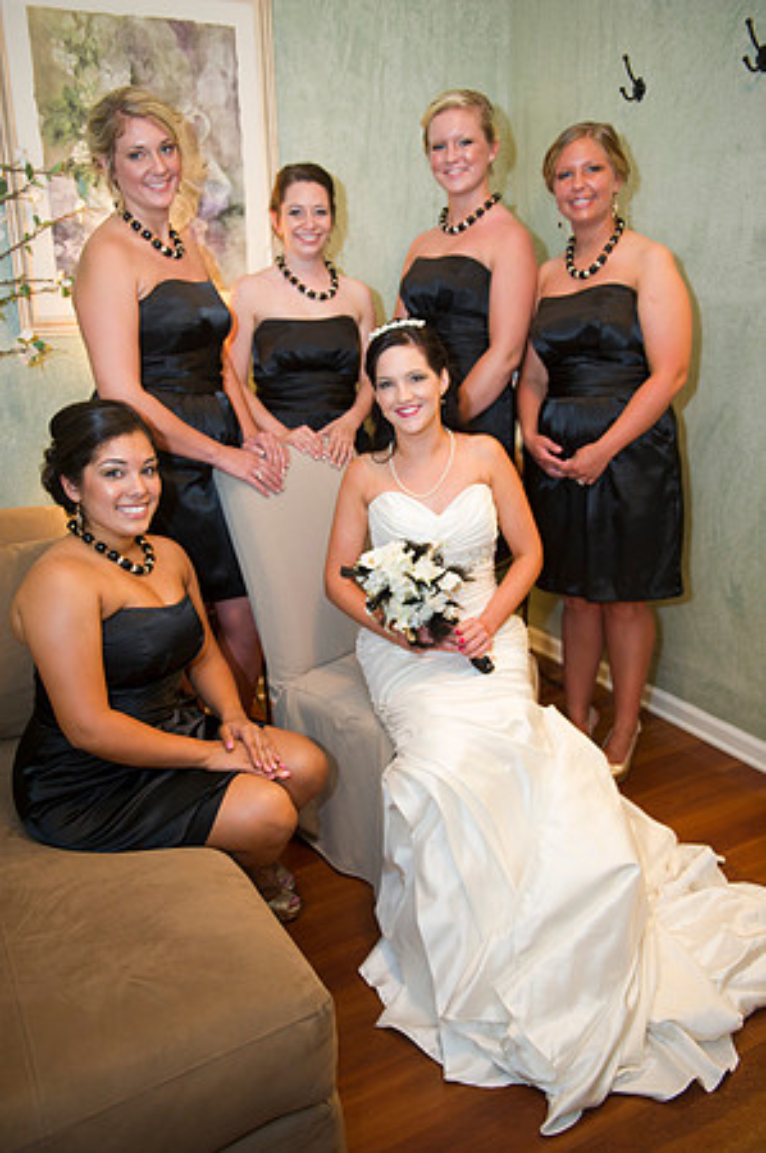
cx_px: 383
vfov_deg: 60.3
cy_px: 576
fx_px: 992
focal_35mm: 31
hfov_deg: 42.2
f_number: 2.8
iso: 800
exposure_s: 1/80
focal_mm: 31
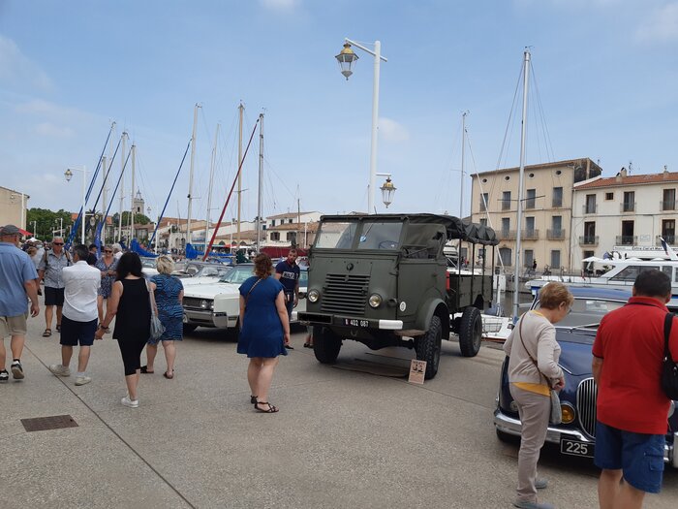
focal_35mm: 26
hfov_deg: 67.3
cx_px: 339
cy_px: 254
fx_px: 509
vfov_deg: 53.1
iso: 40
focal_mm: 3.92
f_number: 1.7
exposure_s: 1/1828
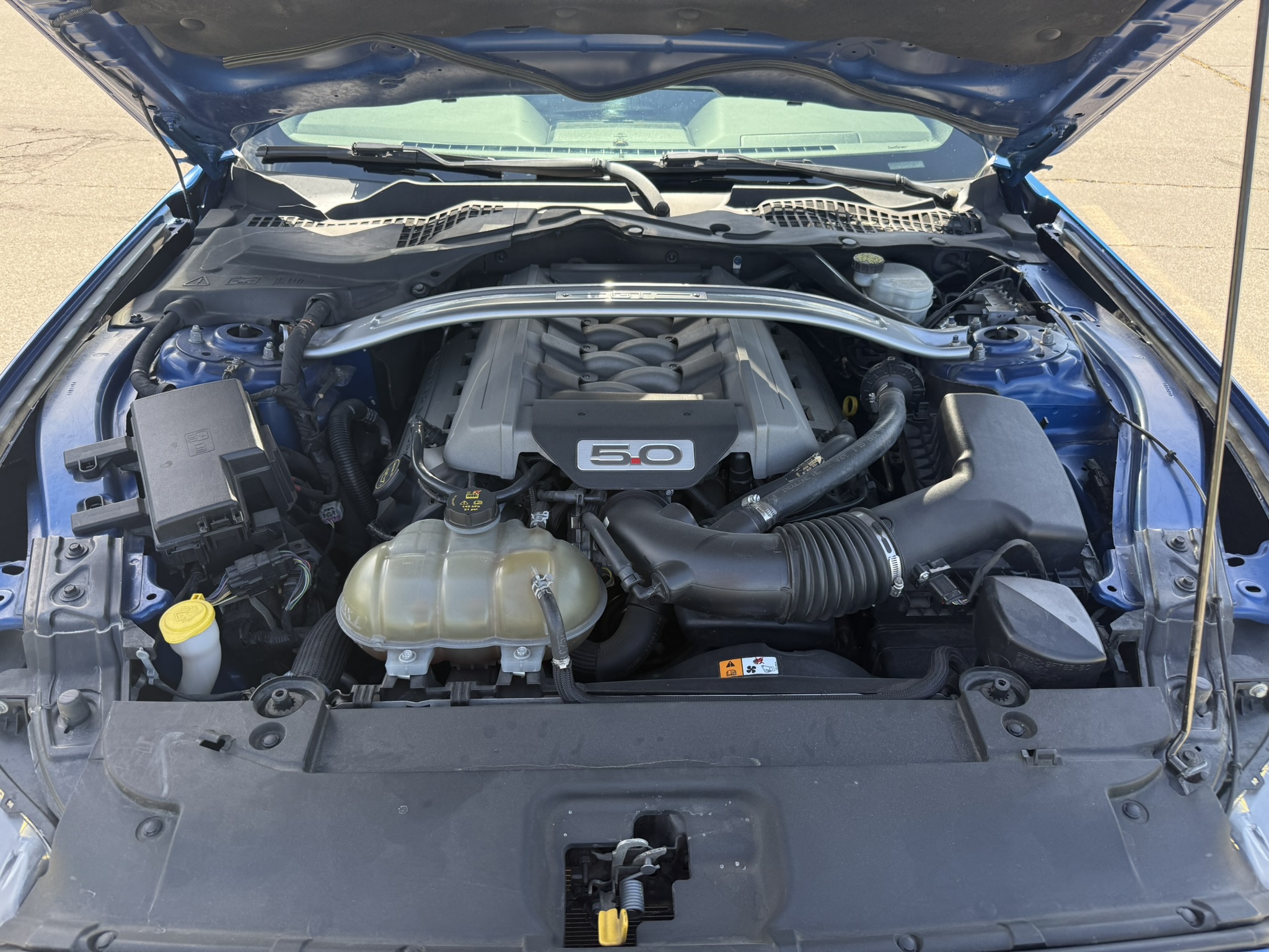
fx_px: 880
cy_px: 476
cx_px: 634
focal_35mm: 24
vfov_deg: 56.8
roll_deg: -0.2
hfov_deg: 71.6
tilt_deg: -36.9
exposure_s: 1/464
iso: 100
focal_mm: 6.76
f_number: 1.78
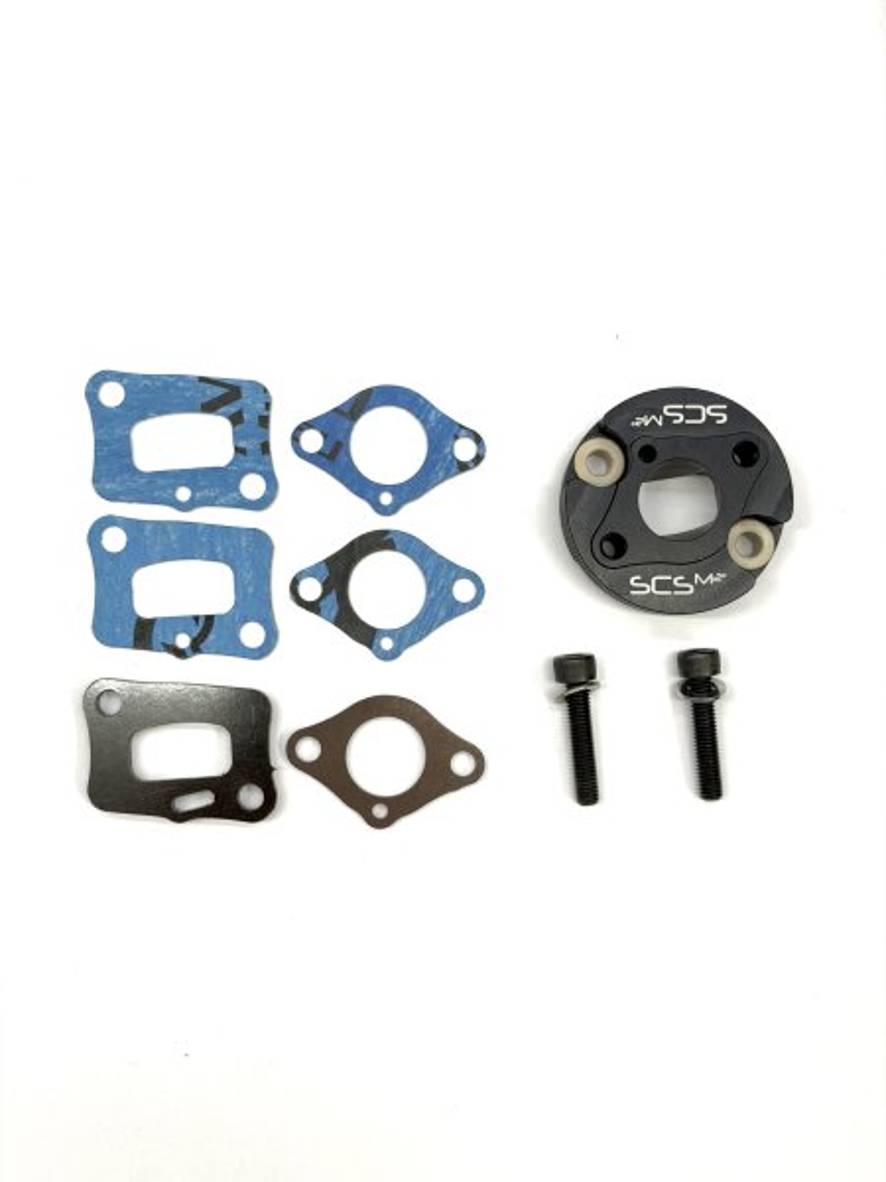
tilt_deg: -87.4
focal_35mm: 48
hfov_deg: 30.3
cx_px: 443
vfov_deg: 39.7
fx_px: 1638
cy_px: 591
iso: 50
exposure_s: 1/121
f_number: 1.78
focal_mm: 6.76
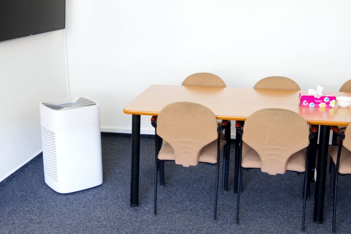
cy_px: 117
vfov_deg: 25.1
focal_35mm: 54
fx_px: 527
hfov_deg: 36.9
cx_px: 176
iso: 200
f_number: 5.6
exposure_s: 2
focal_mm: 36
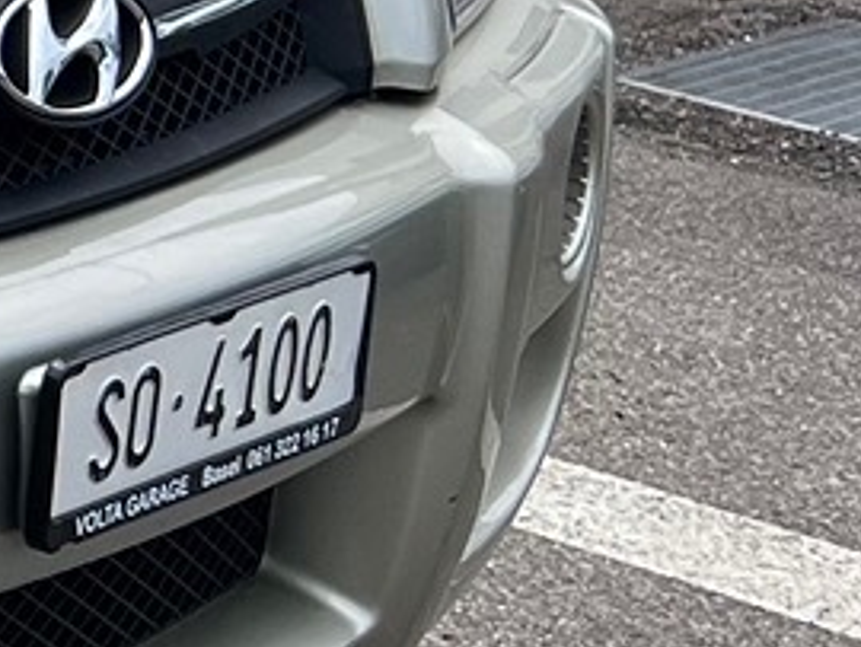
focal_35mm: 194
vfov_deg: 7.5
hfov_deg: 8.6
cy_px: -328
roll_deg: -1.5
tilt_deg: -11.2
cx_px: -1684
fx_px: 4830
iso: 50
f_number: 1.5
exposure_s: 1/3571
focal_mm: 5.7
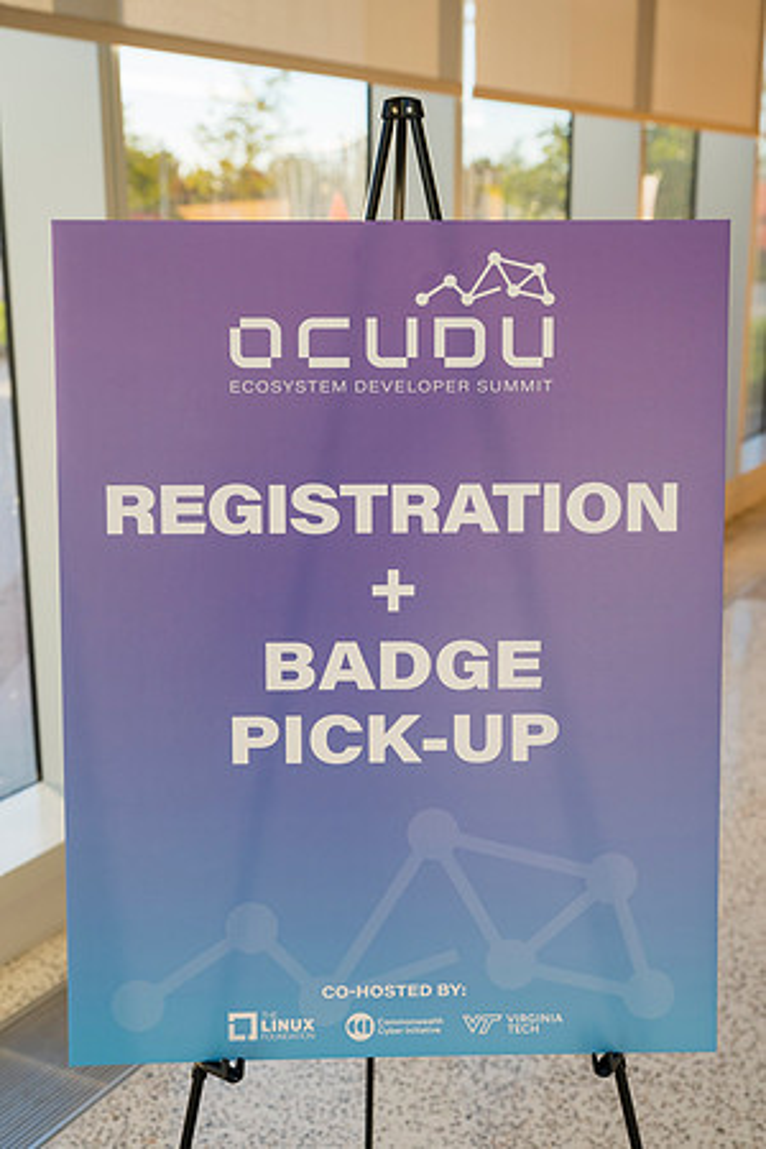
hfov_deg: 28.1
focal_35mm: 48
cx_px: 383
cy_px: 574
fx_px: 1532
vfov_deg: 41.1
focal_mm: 48
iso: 800
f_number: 5
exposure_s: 1/800
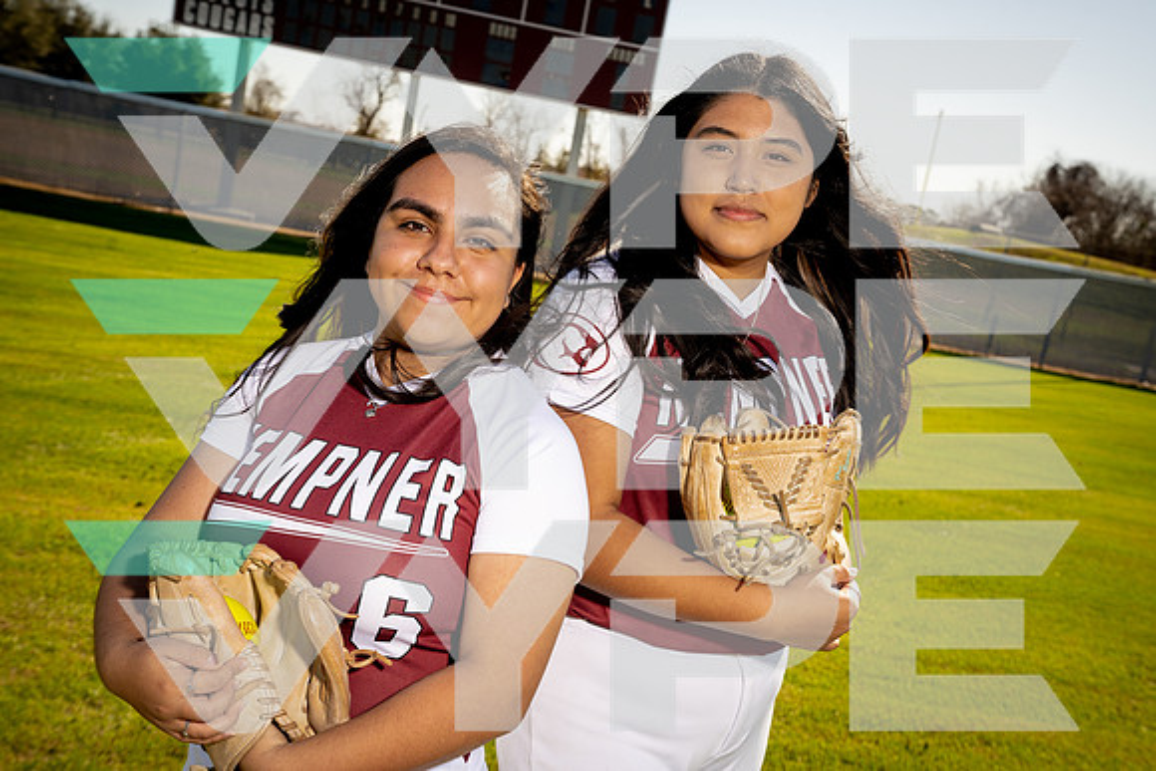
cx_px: 578
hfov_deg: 41.1
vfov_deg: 28.1
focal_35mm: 48
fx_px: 1542
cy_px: 386
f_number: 7.1
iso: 100
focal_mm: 48
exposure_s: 1/250
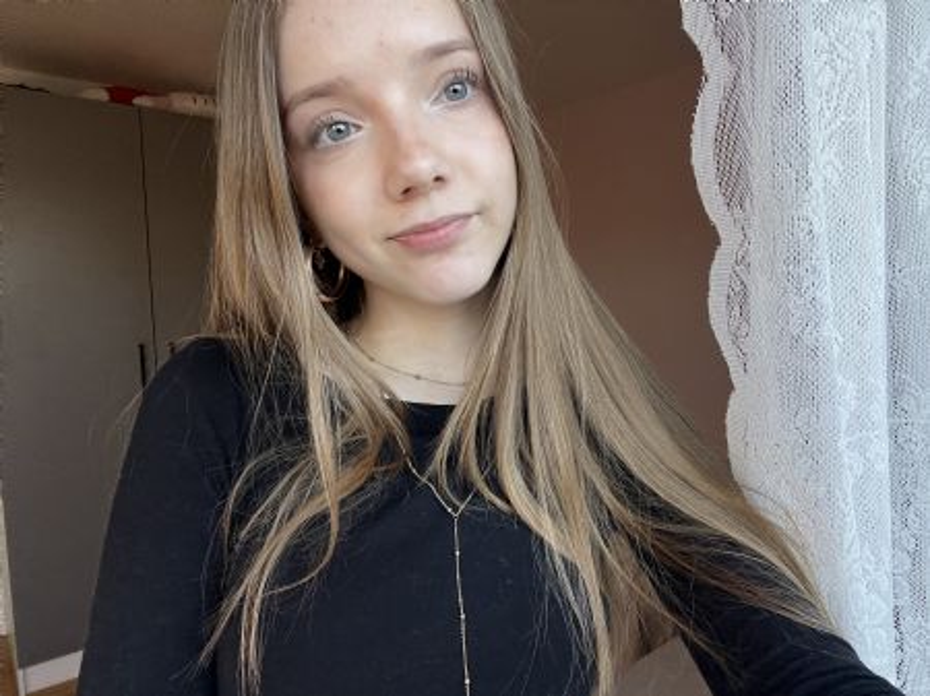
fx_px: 618
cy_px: 348
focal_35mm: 23
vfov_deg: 58.8
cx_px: 465
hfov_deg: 74.0
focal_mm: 2.71
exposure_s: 1/99
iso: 100
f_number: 2.2
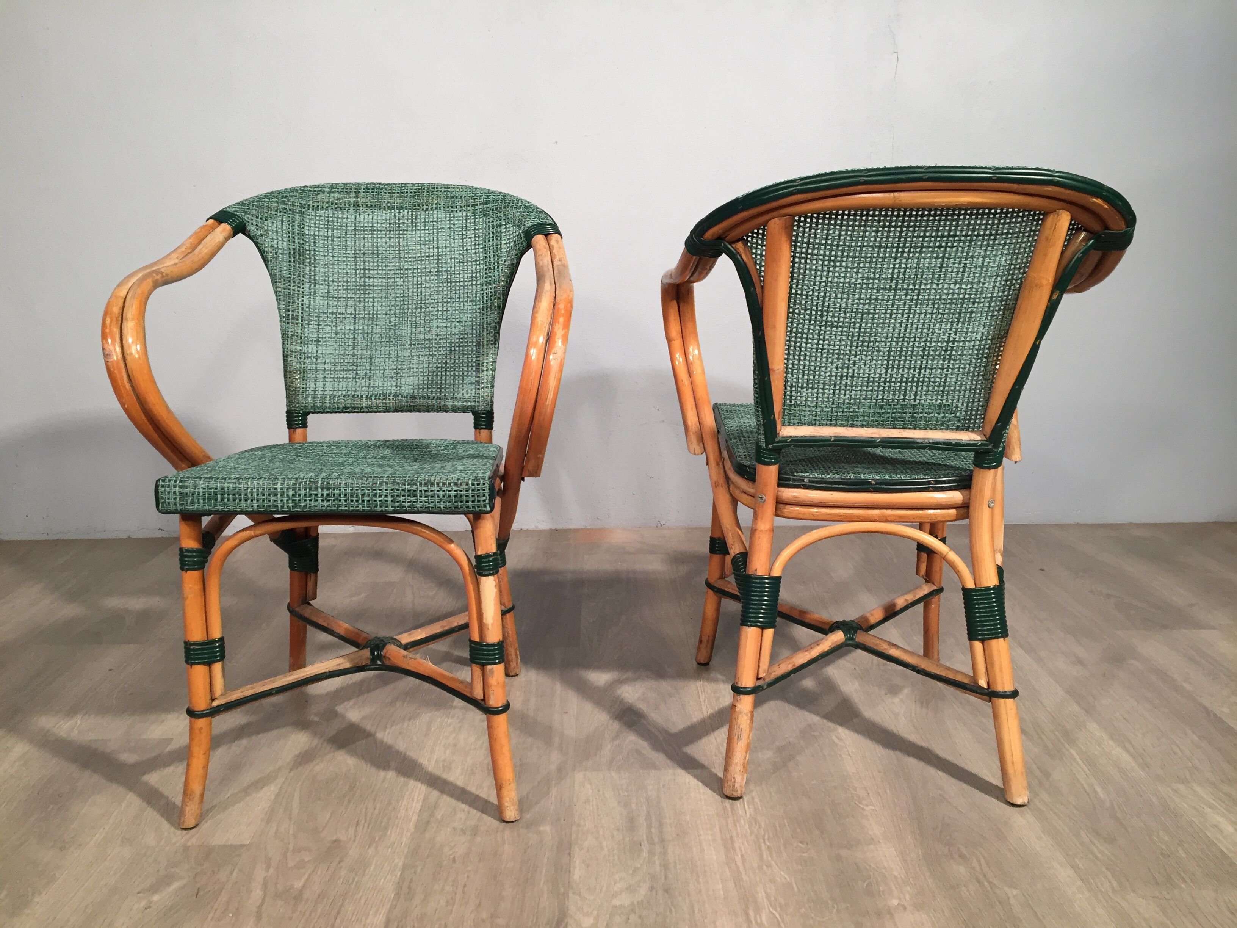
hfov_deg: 61.7
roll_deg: -0.2
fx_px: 1036
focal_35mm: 29
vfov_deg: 48.2
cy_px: 464
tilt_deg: -11.1
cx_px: 618
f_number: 2.2
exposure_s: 1/33
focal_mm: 4.15
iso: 100
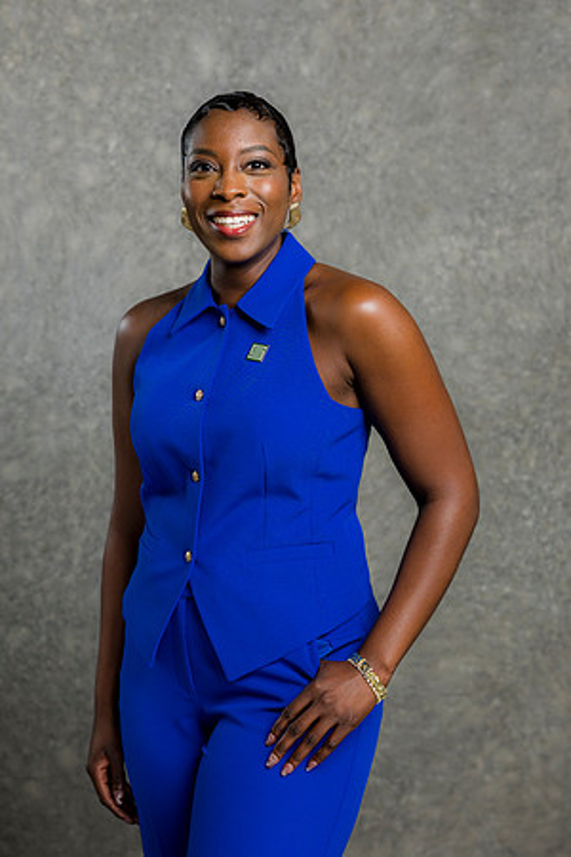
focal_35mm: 85
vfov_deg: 23.9
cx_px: 286
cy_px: 428
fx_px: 2022
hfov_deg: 16.1
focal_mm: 85
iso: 125
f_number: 5
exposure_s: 1/200
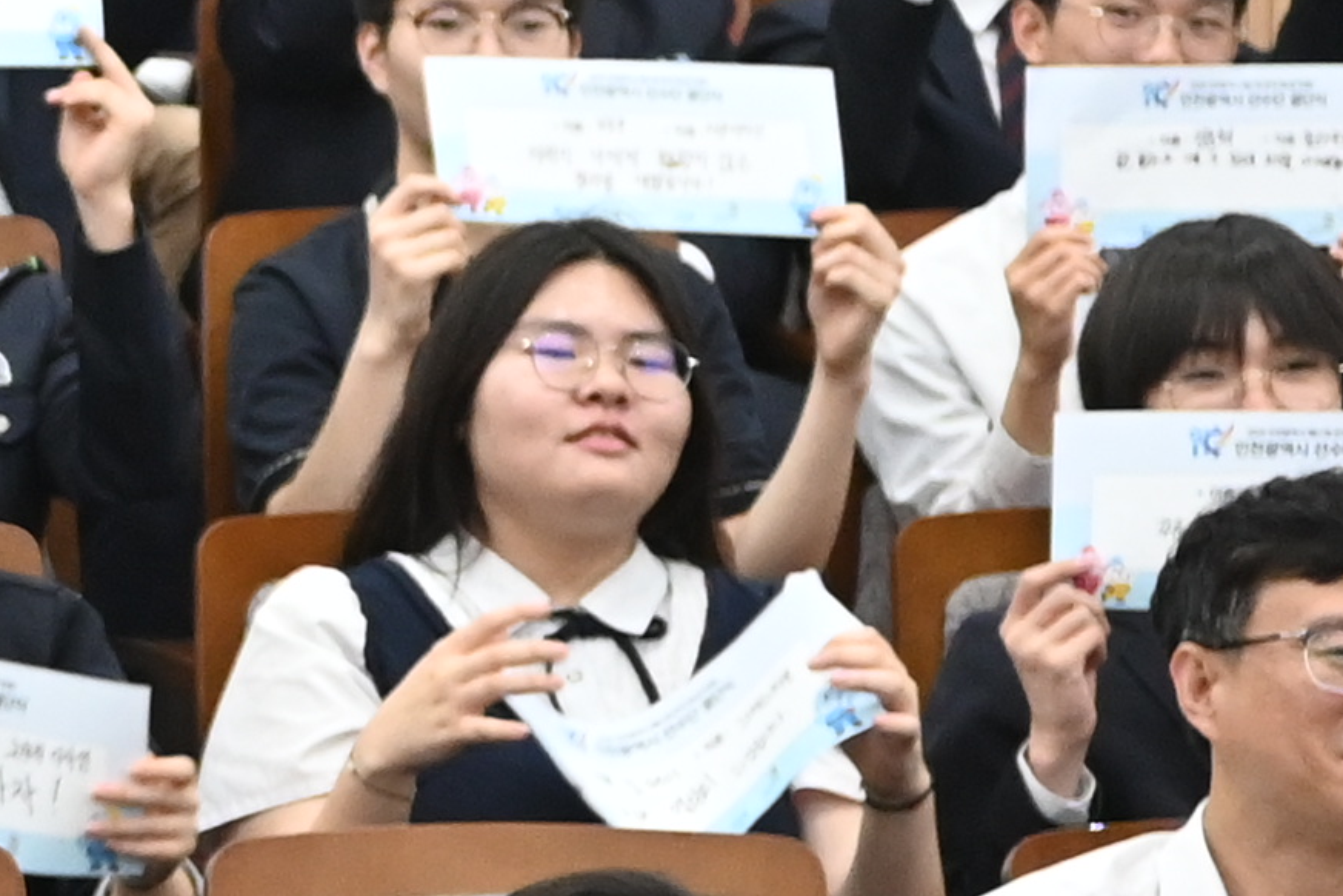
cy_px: 871
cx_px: -2283
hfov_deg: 7.1
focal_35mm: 268
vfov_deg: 5.1
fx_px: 9997
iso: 1100
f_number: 2.8
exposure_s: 1/125
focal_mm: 28
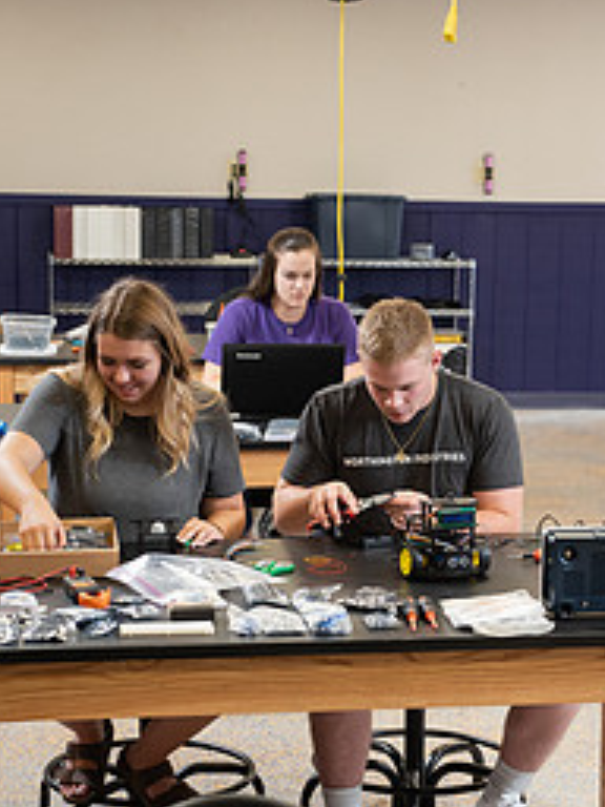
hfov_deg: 15.9
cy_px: 463
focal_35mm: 93
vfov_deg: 21.1
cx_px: 347
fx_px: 2167
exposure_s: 1/125
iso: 1250
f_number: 5
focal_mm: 55
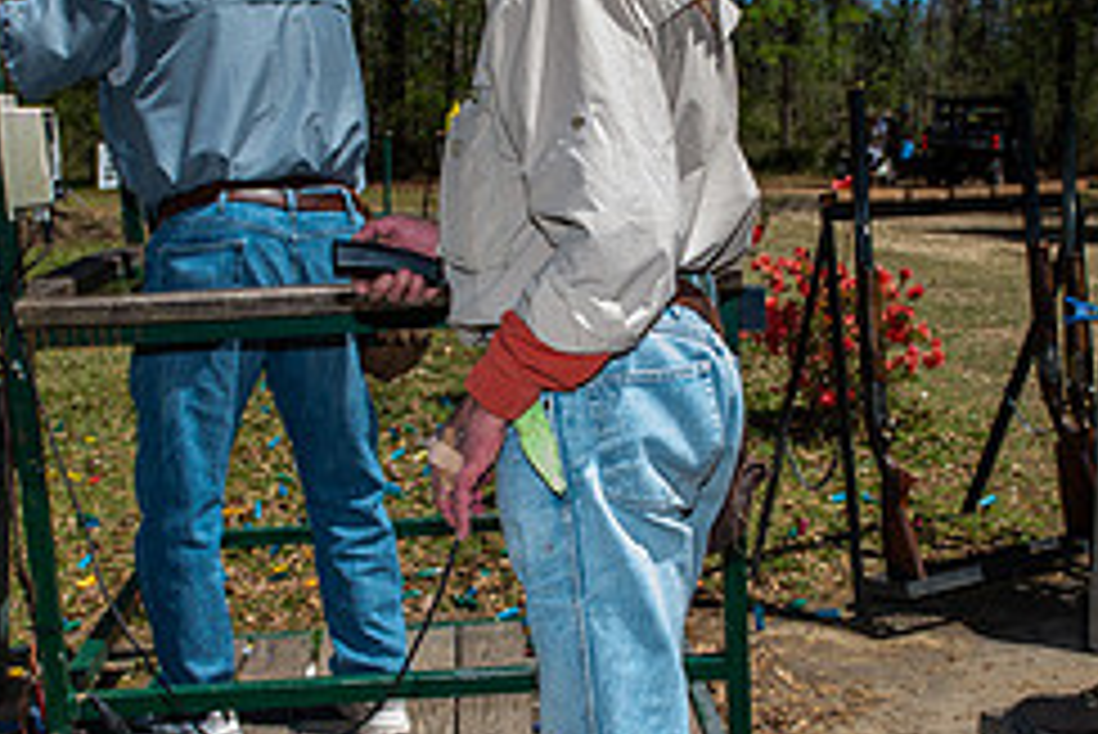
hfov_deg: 35.0
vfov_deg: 23.8
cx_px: 576
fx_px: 1739
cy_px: 432
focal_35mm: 57
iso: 50
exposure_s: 1/250
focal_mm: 24
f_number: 5.6
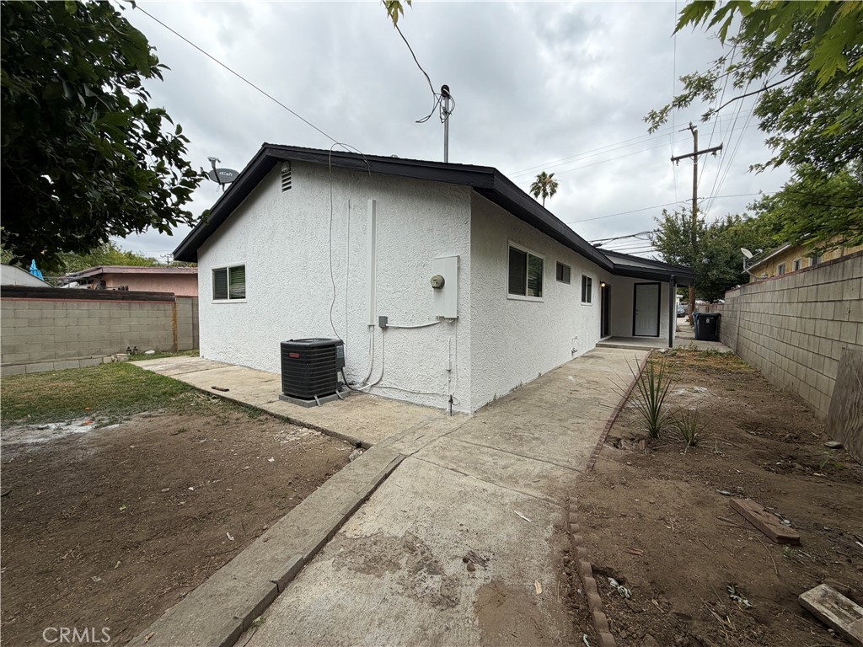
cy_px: 324
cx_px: 432
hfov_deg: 102.1
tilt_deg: -0.8
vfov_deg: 85.7
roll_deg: +0.3
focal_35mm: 14
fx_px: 349
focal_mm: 2.22
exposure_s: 1/770
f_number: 2.2
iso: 40
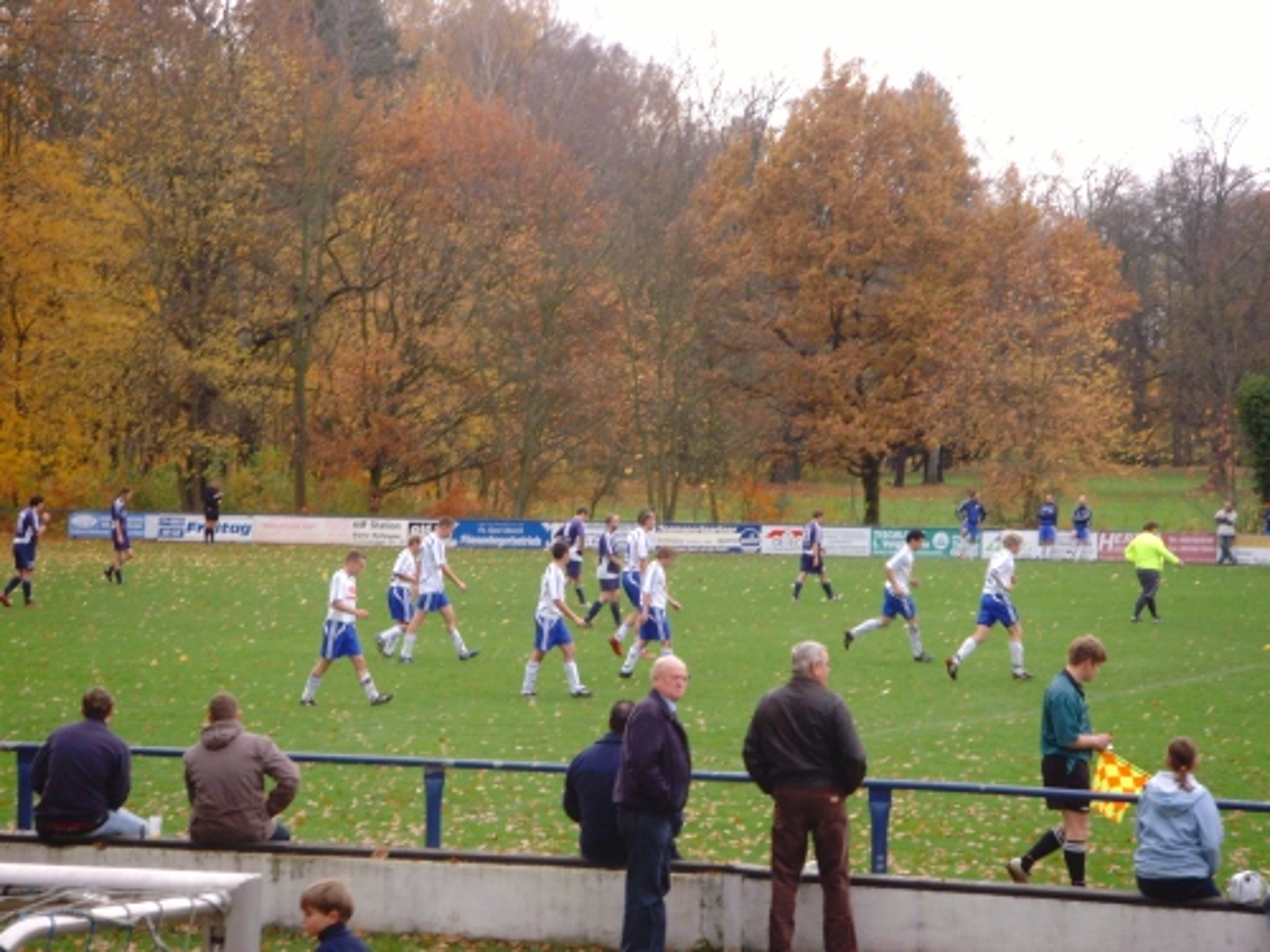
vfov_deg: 12.7
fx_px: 4293
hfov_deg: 16.8
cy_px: 476
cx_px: 635
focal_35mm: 117
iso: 200
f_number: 4.5
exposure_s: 1/60
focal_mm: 19.8
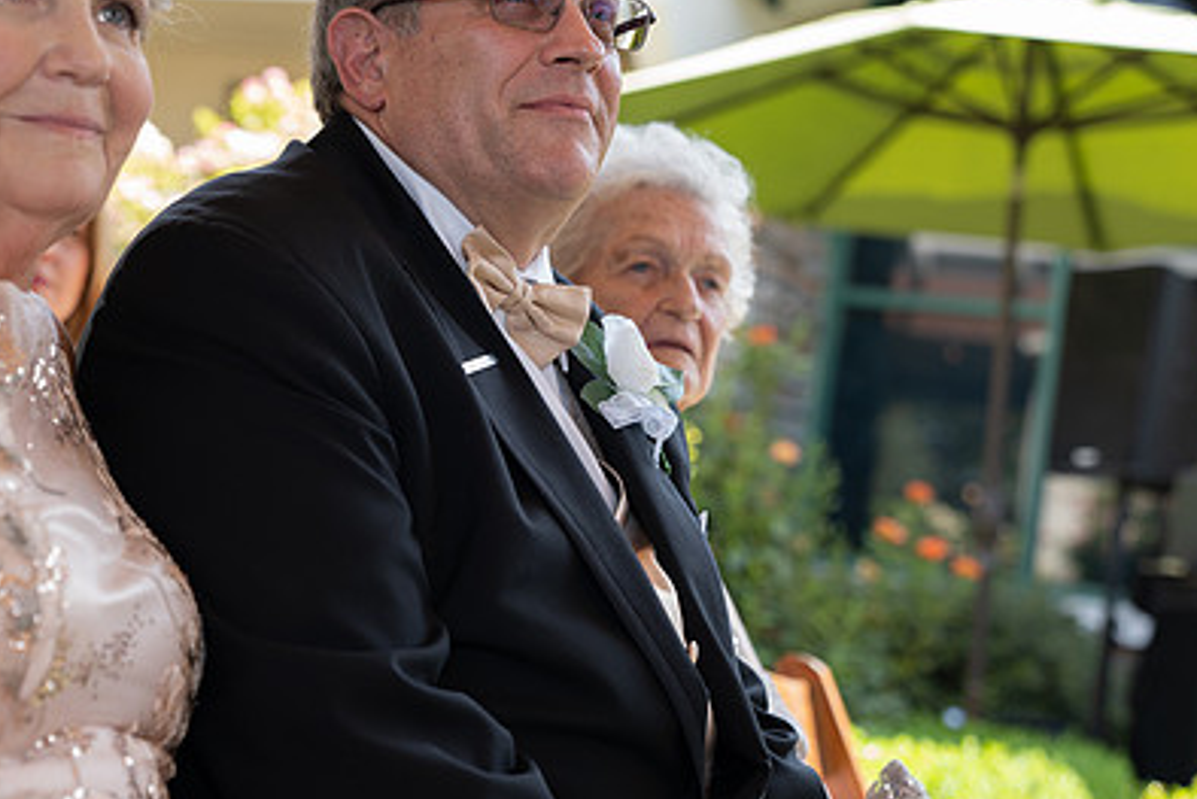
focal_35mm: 78
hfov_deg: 25.9
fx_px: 2594
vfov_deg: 17.5
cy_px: 400
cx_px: 468
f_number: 3.2
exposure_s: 1/100
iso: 100
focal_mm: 53
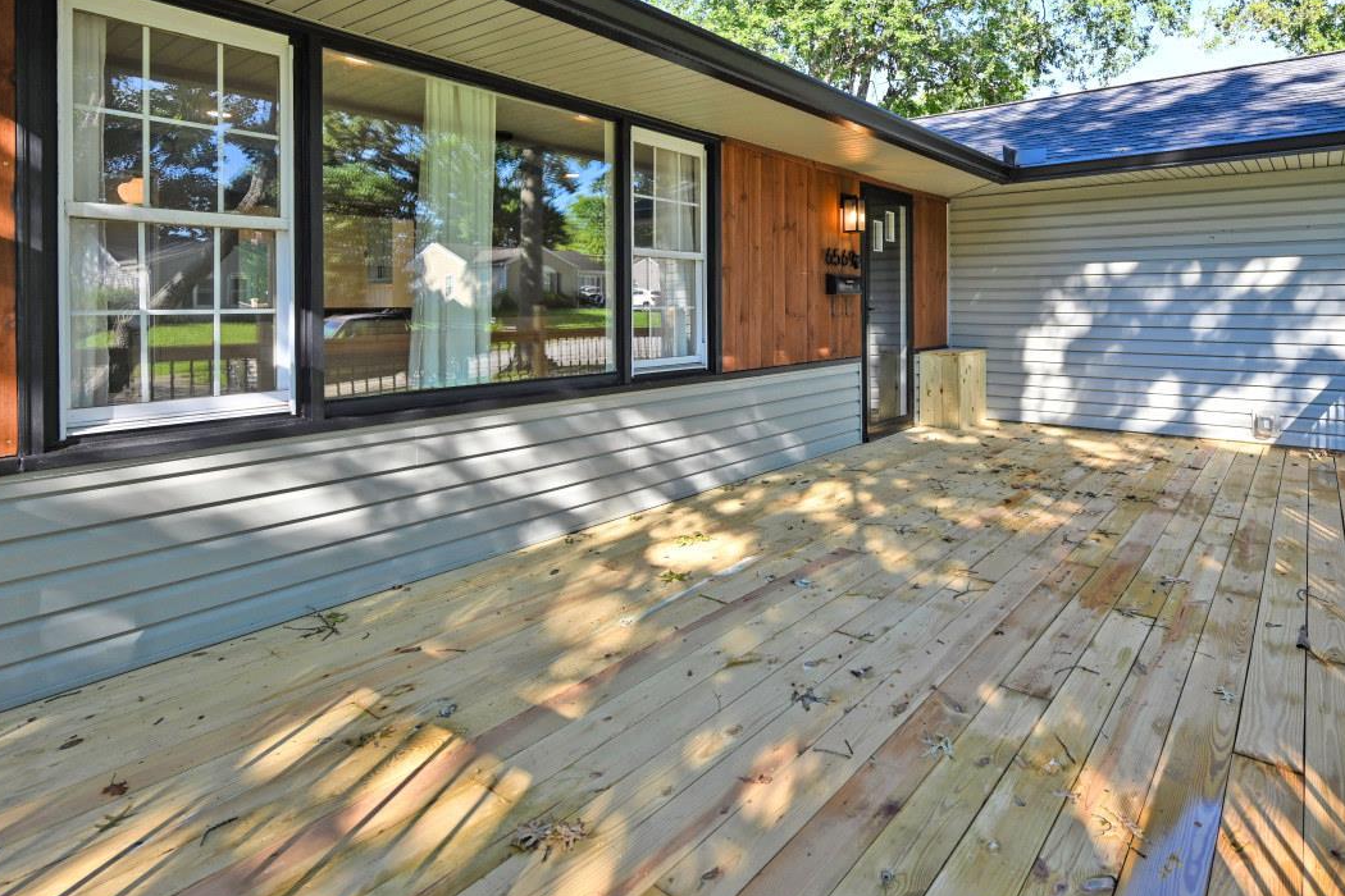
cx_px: 761
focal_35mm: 20
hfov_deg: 83.5
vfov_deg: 60.5
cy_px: 300
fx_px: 747
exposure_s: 1/250
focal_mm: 14
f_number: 5
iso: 200
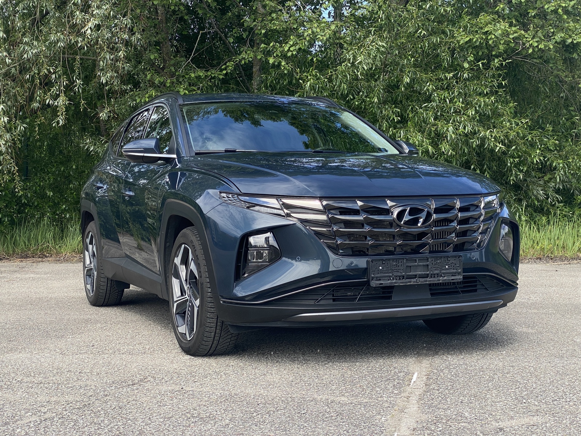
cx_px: 290
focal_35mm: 52
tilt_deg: -2.1
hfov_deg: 36.8
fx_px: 873
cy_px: 218
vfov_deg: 28.0
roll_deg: +1.8
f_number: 2
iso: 20
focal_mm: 6
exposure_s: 1/826
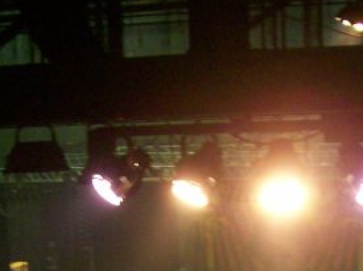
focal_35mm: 106
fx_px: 1110
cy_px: 395
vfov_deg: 13.2
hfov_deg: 18.5
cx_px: 136
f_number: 2.7
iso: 160
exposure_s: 1/8
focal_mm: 6
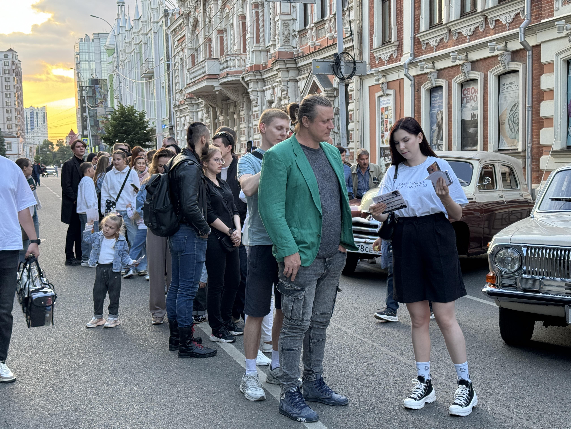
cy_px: 214
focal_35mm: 48
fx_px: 792
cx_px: 286
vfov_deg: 30.3
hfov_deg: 39.7
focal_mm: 6.76
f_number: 1.78
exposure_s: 1/100
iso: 100
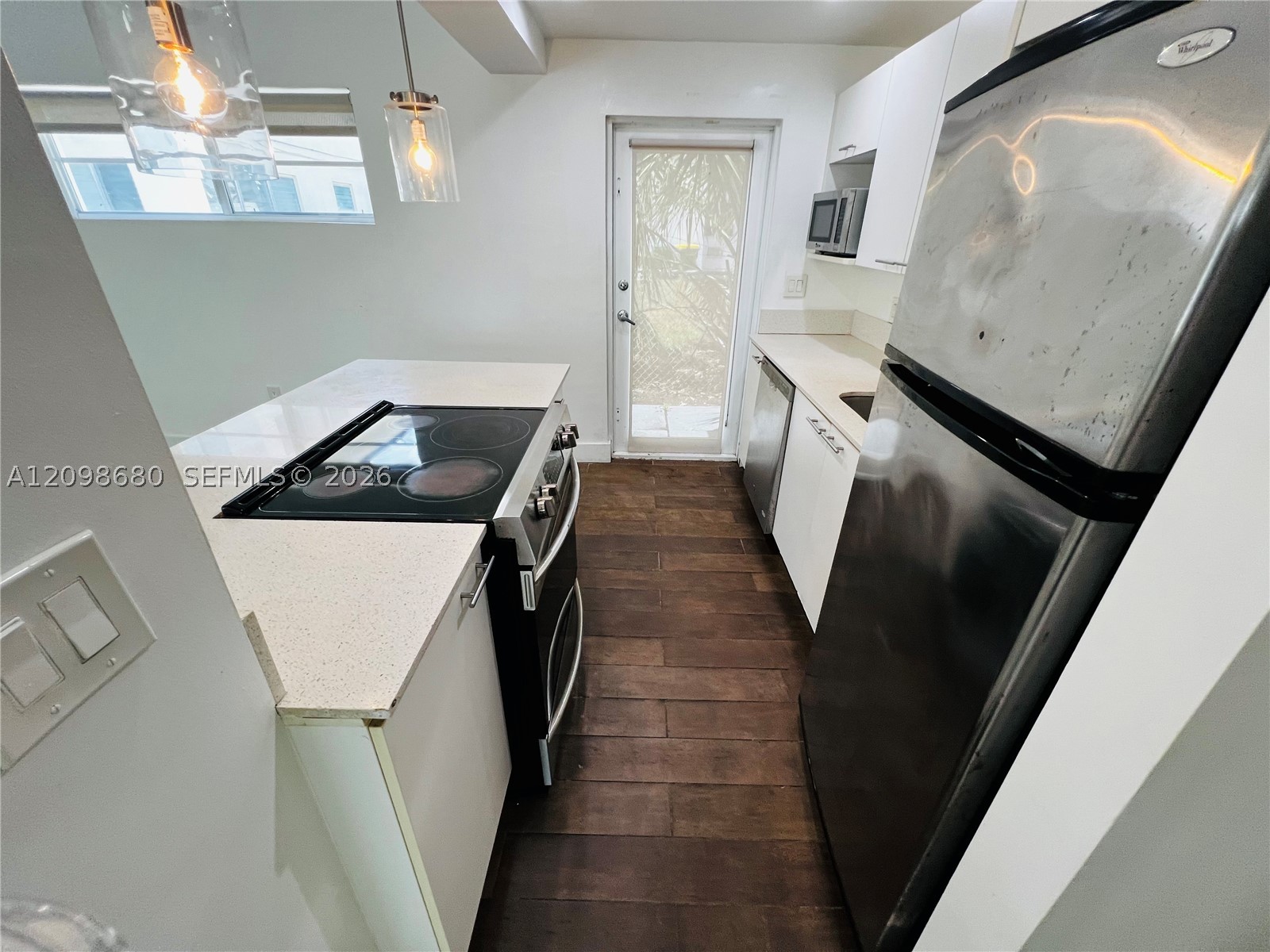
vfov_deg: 89.9
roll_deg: -0.3
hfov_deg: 106.2
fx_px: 477
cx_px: 635
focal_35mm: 13
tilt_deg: -26.6
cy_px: 476
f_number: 1.8
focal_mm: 1.57
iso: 160
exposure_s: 1/120
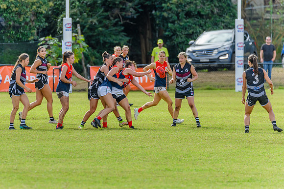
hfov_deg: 4.3
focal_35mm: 481
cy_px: 104
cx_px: 117
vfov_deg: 2.9
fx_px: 3792
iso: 800
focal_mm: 400
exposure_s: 1/1600
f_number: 6
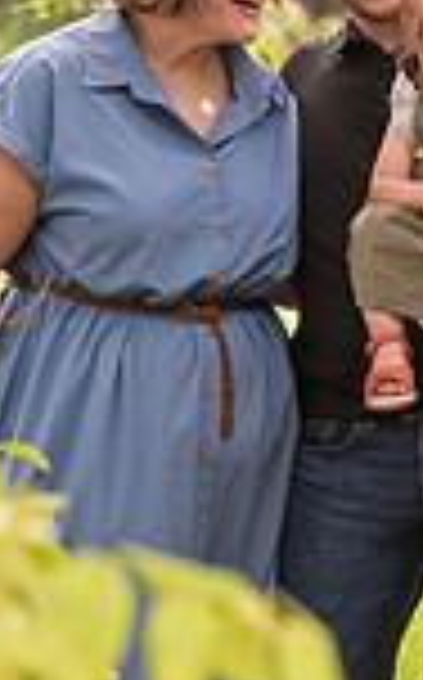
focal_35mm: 213
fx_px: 3940
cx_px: 405
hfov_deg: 6.1
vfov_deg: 9.8
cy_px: 131
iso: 400
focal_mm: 70
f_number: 4
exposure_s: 1/200
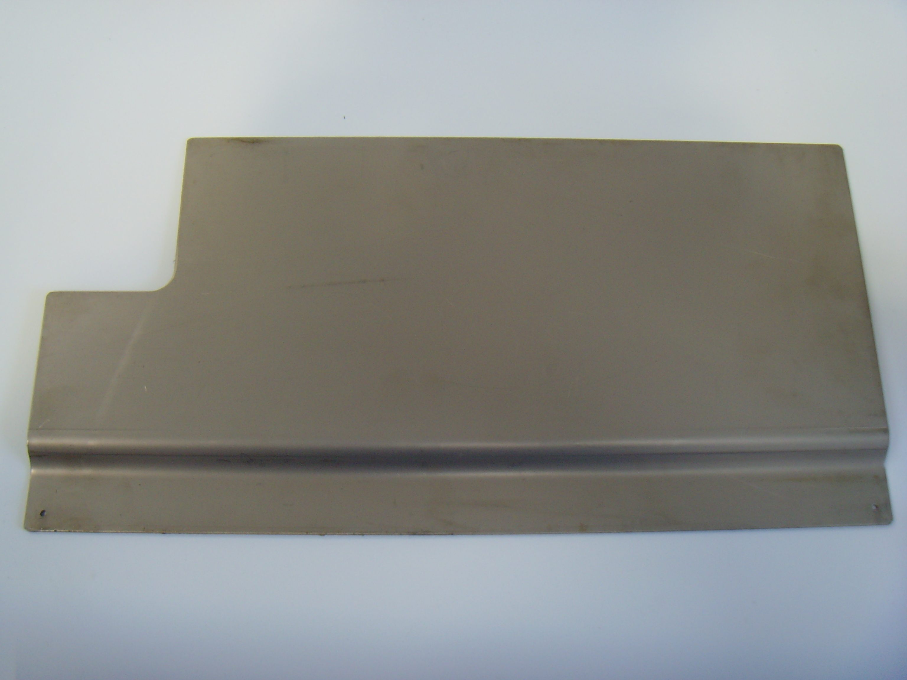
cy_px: 340
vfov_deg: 36.8
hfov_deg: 47.9
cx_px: 454
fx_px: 1022
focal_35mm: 39
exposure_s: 1/60
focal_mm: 6.6
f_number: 3.5
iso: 100
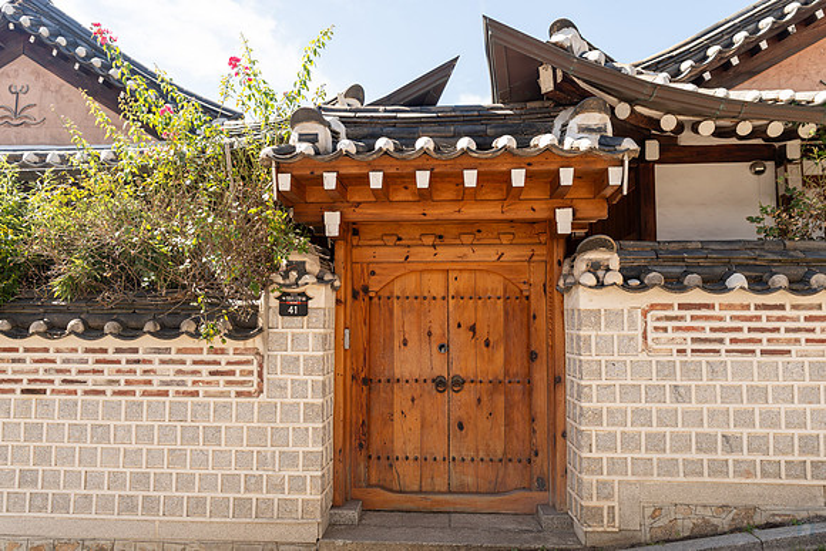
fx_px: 583
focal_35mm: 25
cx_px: 413
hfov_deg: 70.6
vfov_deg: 50.6
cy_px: 292
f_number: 4
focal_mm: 24
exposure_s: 1/125
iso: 64
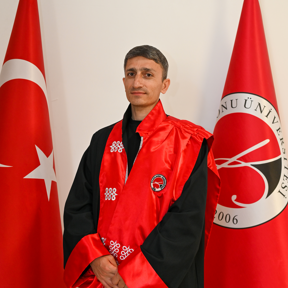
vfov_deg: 26.9
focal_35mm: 64
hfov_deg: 26.9
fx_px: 602
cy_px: 128
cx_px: 144
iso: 560
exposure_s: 1/60
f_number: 4
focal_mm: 50
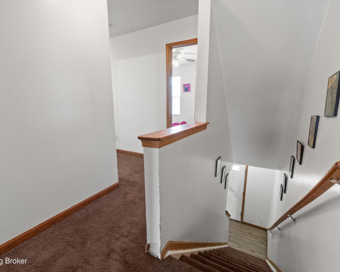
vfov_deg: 77.0
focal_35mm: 17
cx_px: 161
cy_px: 136
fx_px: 171
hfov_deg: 89.6
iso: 400
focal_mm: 10
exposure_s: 1/2.5
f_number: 10
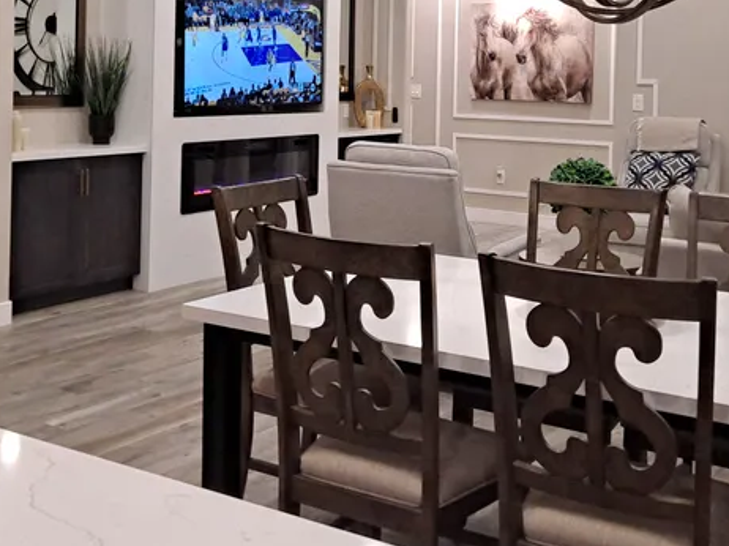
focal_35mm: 52
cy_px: 76
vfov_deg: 27.2
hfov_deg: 36.8
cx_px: 349
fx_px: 1095
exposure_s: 1/60
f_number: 2
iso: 200
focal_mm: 4.6
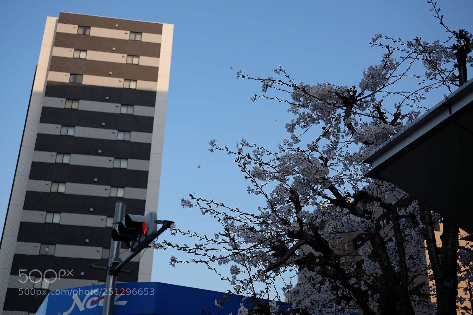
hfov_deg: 41.1
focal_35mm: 48
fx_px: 630
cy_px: 158
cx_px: 236
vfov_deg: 28.1
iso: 200
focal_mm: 32
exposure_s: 1/1600
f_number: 2.8
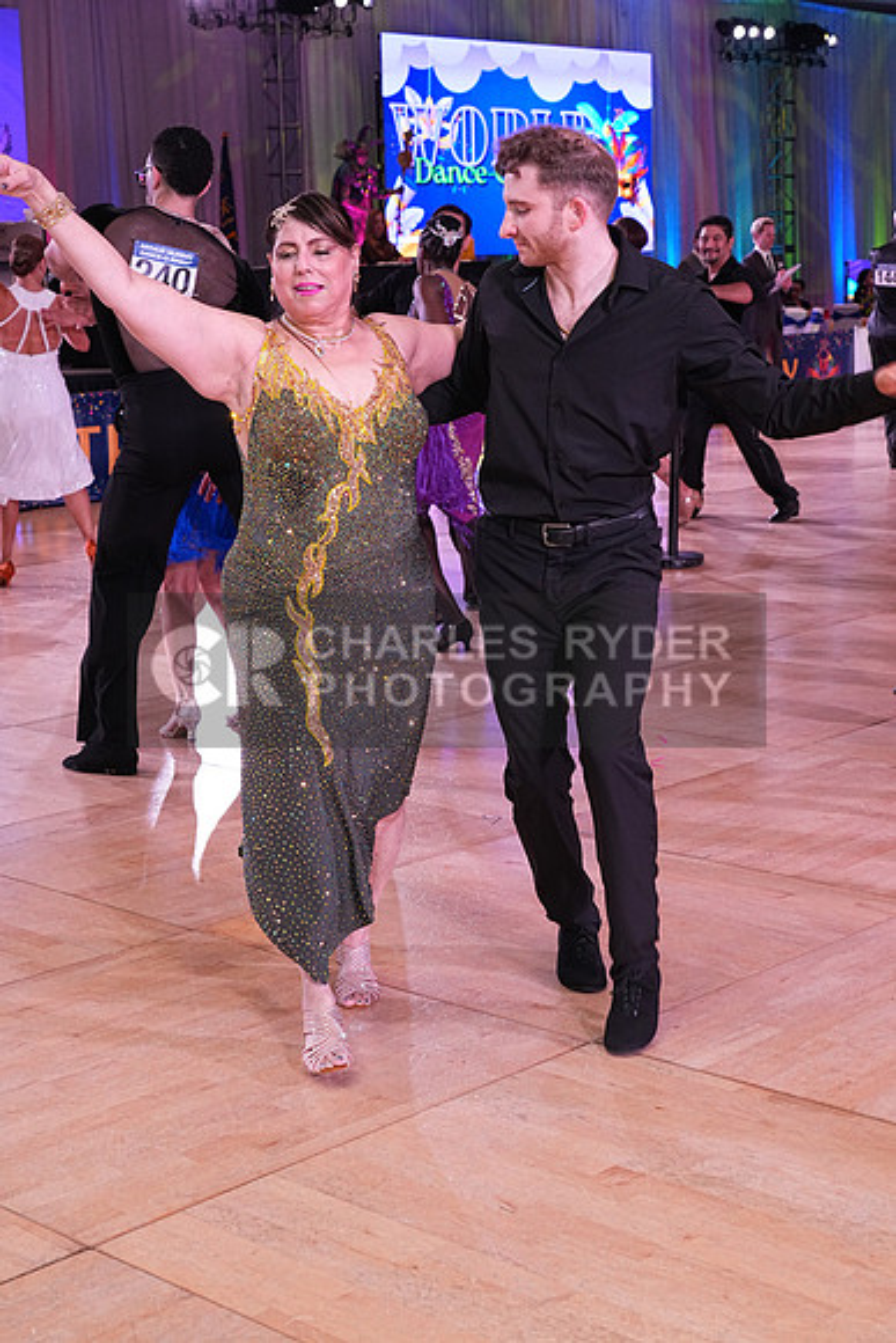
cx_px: 448
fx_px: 2015
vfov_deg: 36.9
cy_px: 672
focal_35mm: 54
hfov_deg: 25.1
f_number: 7.1
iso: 2500
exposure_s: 1/250
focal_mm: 54
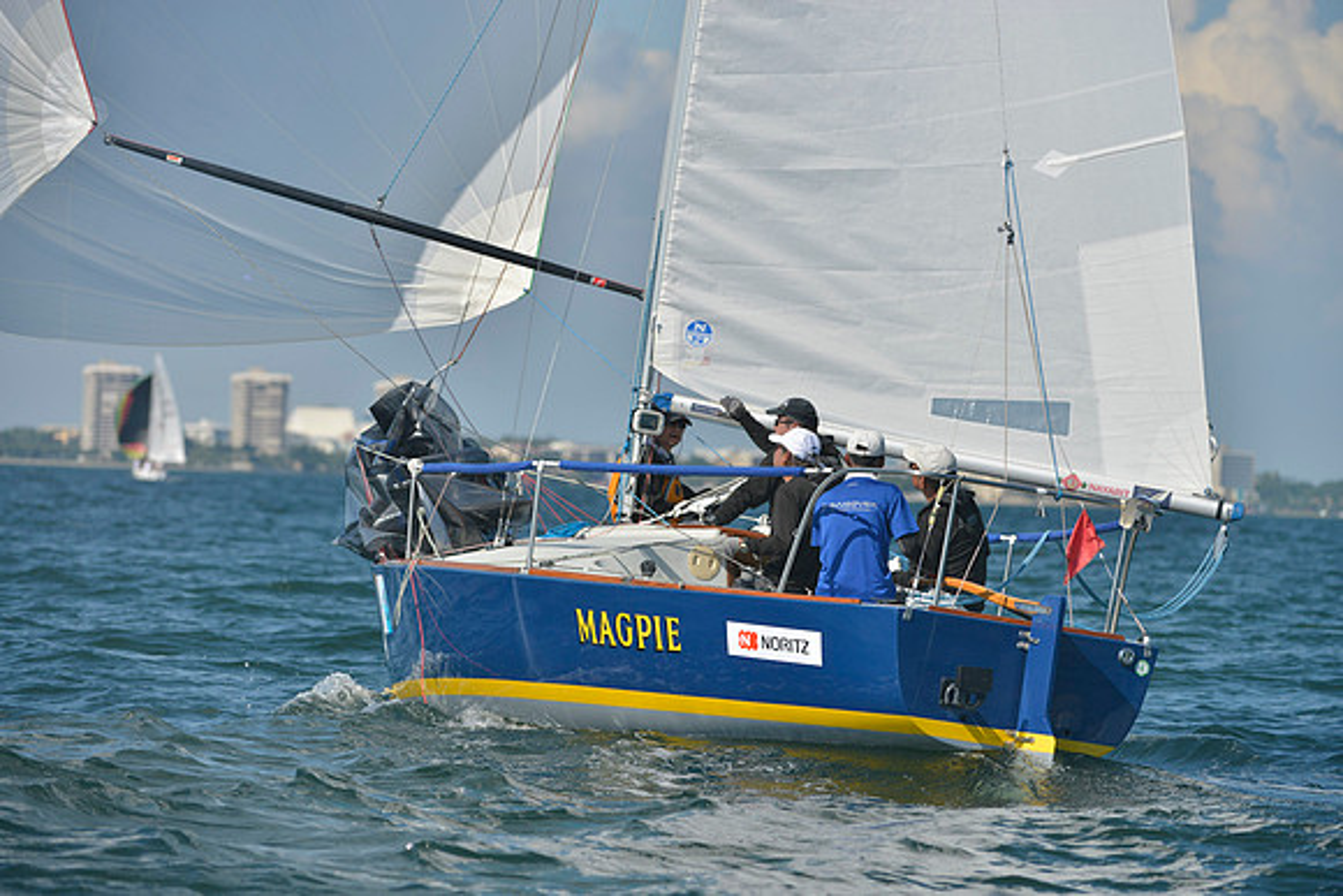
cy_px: 448
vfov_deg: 6.5
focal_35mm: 210
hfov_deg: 9.8
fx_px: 7836
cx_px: 672
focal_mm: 210
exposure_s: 1/2000
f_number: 5
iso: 200
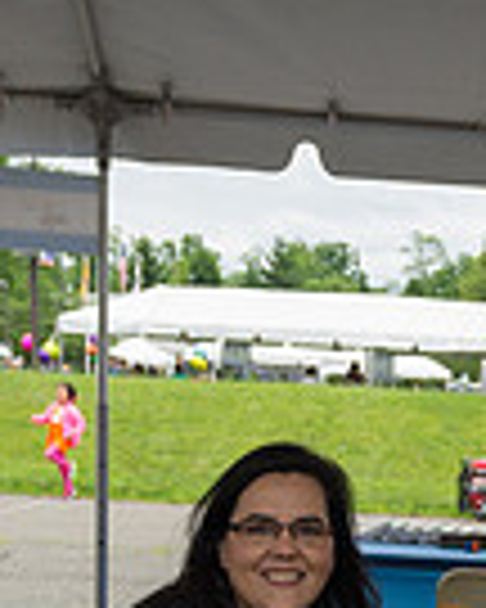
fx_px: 1744
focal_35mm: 97
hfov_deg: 15.4
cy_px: 768
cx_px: 540
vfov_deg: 18.5
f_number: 4.5
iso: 200
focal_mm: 24
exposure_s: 1/400
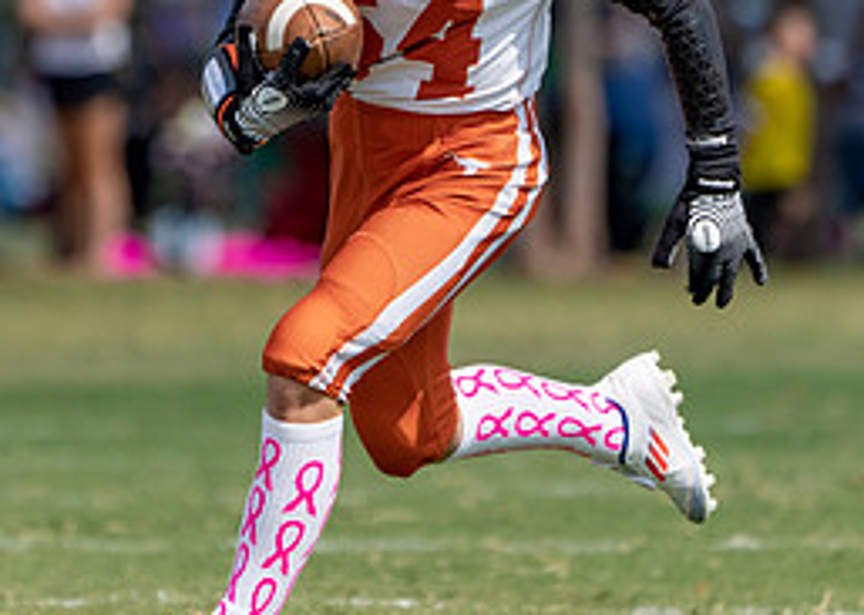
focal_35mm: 797
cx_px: 335
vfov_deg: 1.8
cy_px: 87
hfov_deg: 2.5
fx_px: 19536
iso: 200
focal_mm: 303
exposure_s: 1/1600
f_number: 5.6
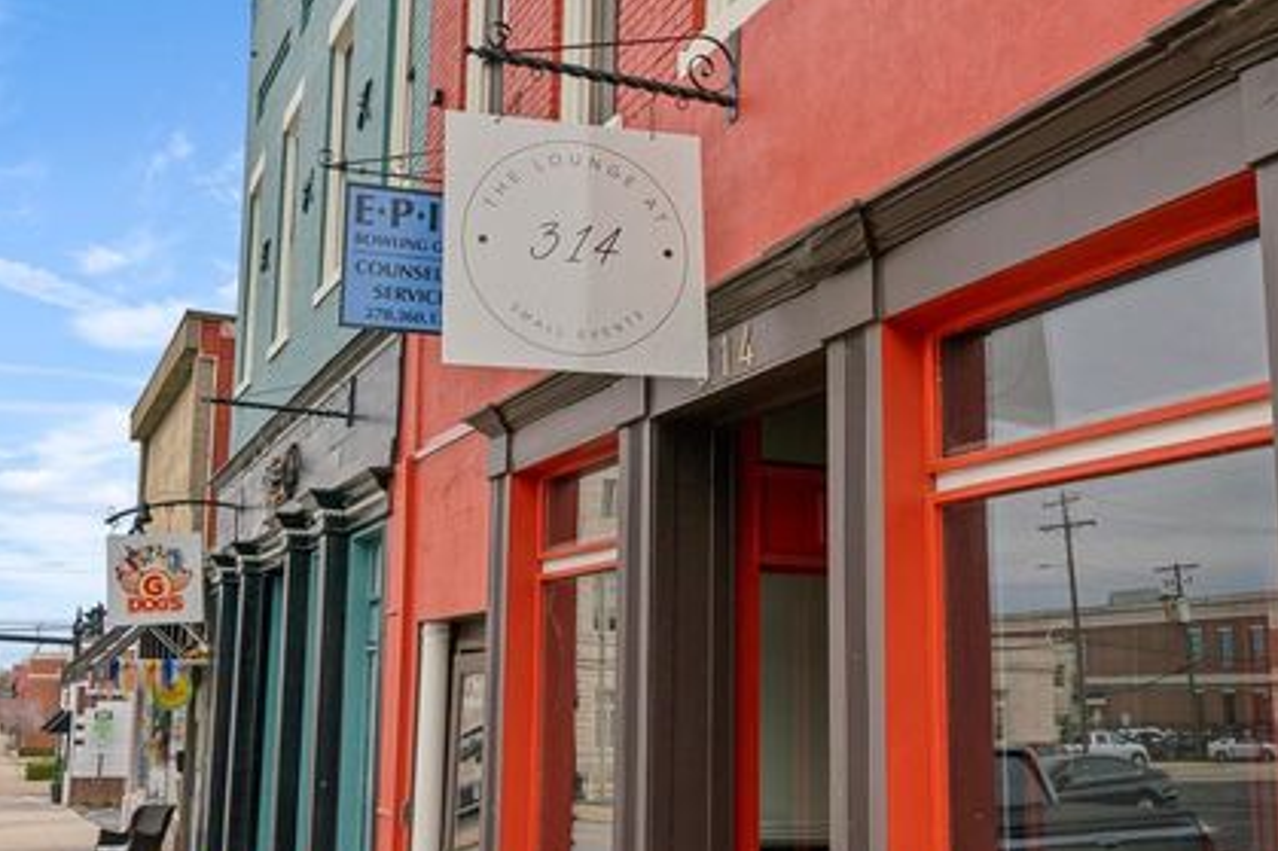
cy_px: 426
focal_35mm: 43
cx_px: 656
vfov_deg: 31.2
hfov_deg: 45.4
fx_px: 1526
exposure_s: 1/250
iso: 400
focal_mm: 24
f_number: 7.1
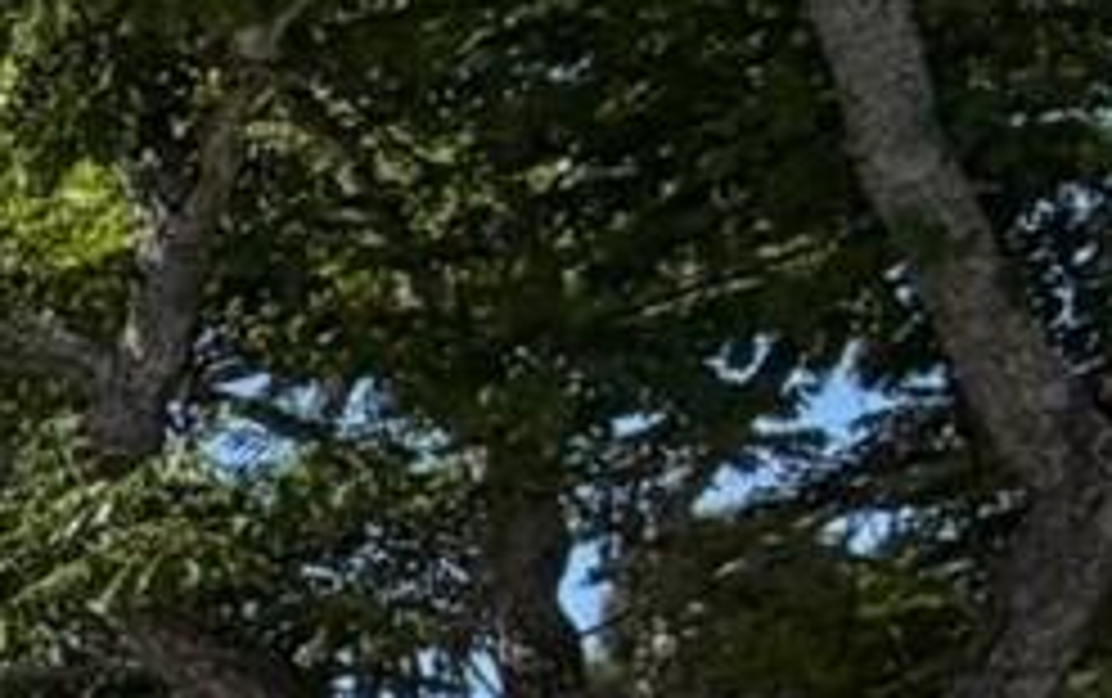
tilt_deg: +0.9
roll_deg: +0.5
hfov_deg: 10.6
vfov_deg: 12.3
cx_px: -2467
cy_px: 1315
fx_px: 2913
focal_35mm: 96
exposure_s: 1/1050
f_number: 2.2
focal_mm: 2.22
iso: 25
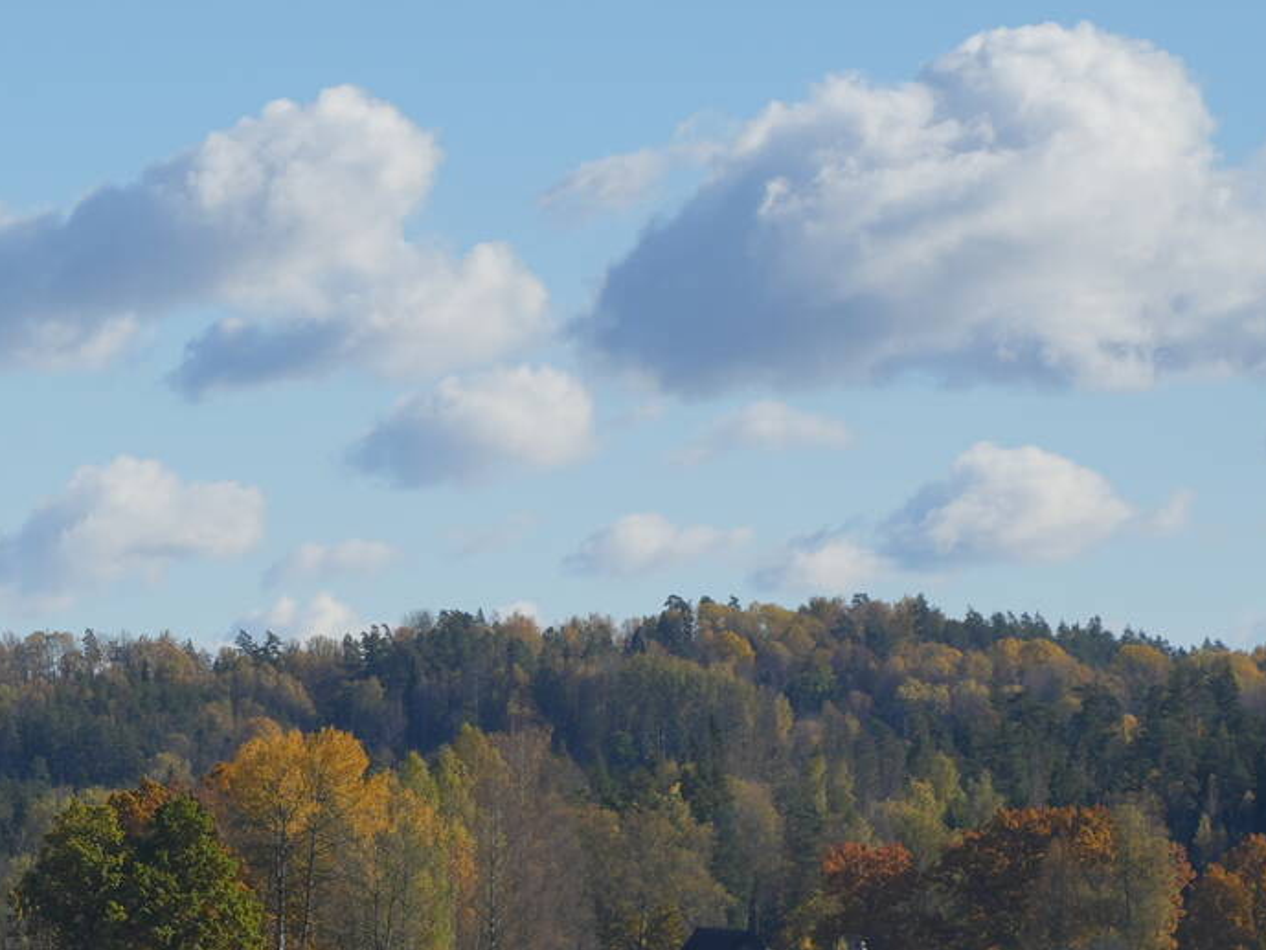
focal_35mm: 250
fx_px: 9145
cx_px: -860
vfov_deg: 5.9
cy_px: 990
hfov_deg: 7.7
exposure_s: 1/250
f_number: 10
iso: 100
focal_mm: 70
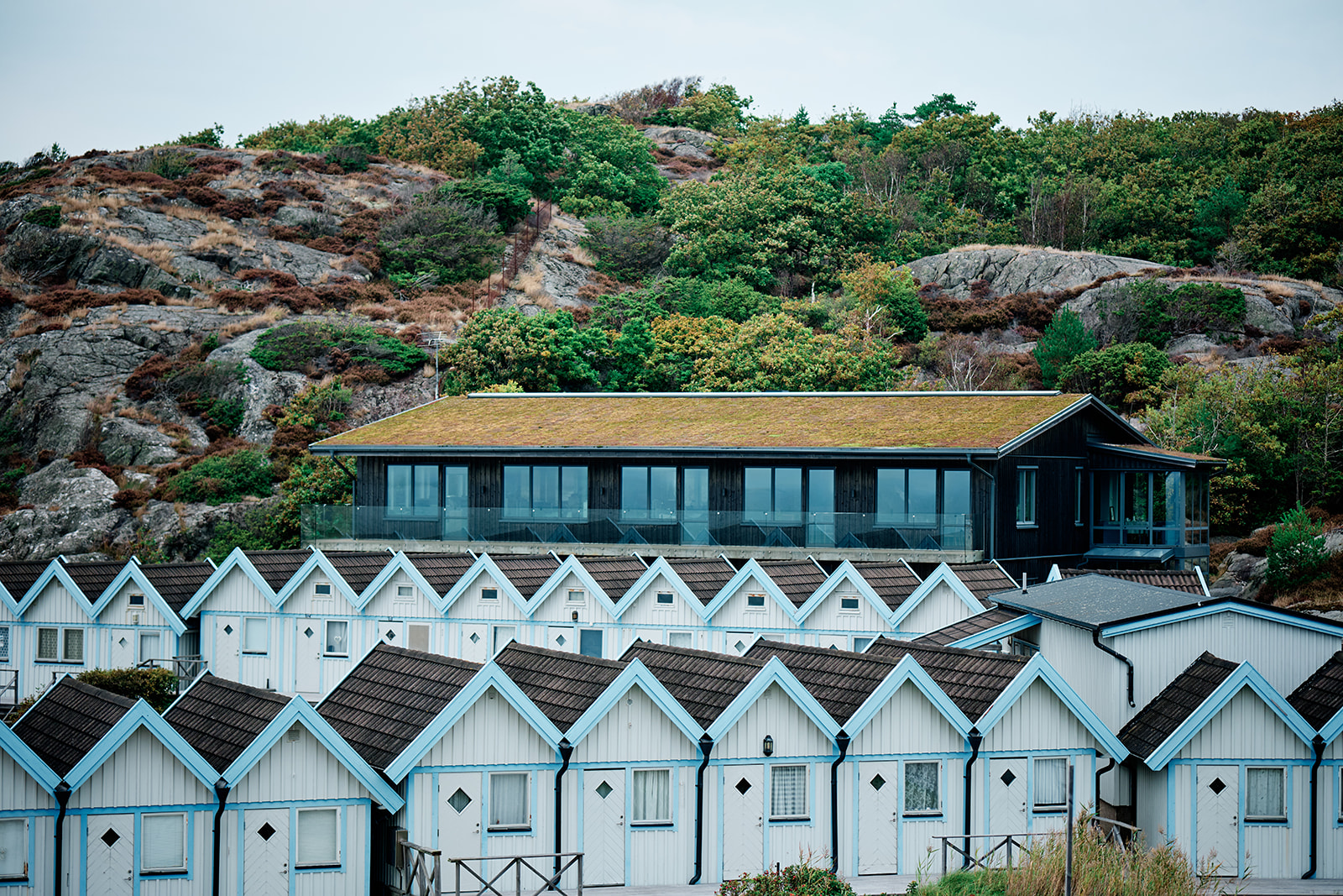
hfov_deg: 24.2
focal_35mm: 84
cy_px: 448
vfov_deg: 16.3
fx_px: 3134
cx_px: 672
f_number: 1.2
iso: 125
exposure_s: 1/400
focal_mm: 56
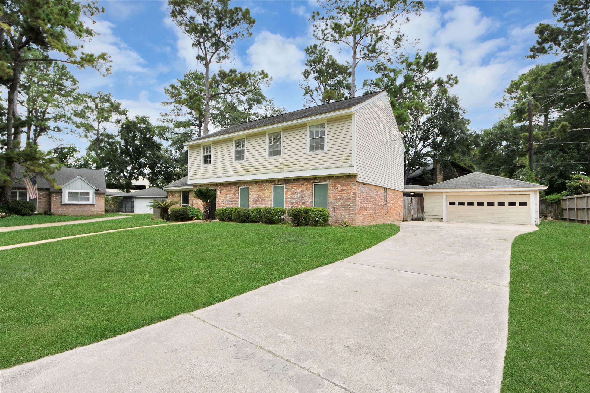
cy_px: 196
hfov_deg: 104.3
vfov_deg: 81.2
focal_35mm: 14
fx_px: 229
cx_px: 295
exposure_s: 1/320
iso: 100
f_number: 9
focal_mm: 9.5
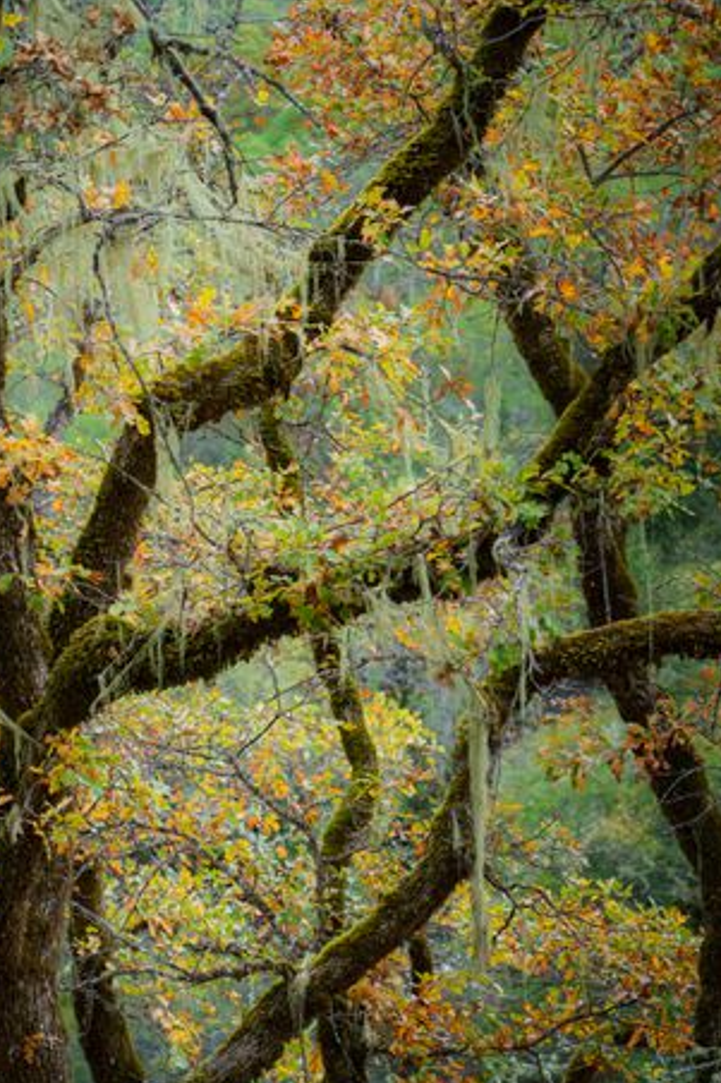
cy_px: 496
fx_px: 3577
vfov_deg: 17.2
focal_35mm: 119
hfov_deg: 11.5
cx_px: 337
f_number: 4
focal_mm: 105
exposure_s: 1/160
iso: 100
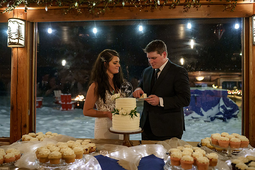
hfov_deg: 53.8
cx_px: 128
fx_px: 251
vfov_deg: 37.4
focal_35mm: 35
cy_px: 85
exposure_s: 1/250
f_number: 2.2
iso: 4000
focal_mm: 35
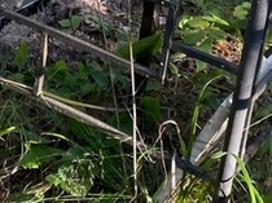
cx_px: 75
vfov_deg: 11.2
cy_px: -103
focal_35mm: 127
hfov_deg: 15.5
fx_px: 997
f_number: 1.6
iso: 40
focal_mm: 4.2
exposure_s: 1/121
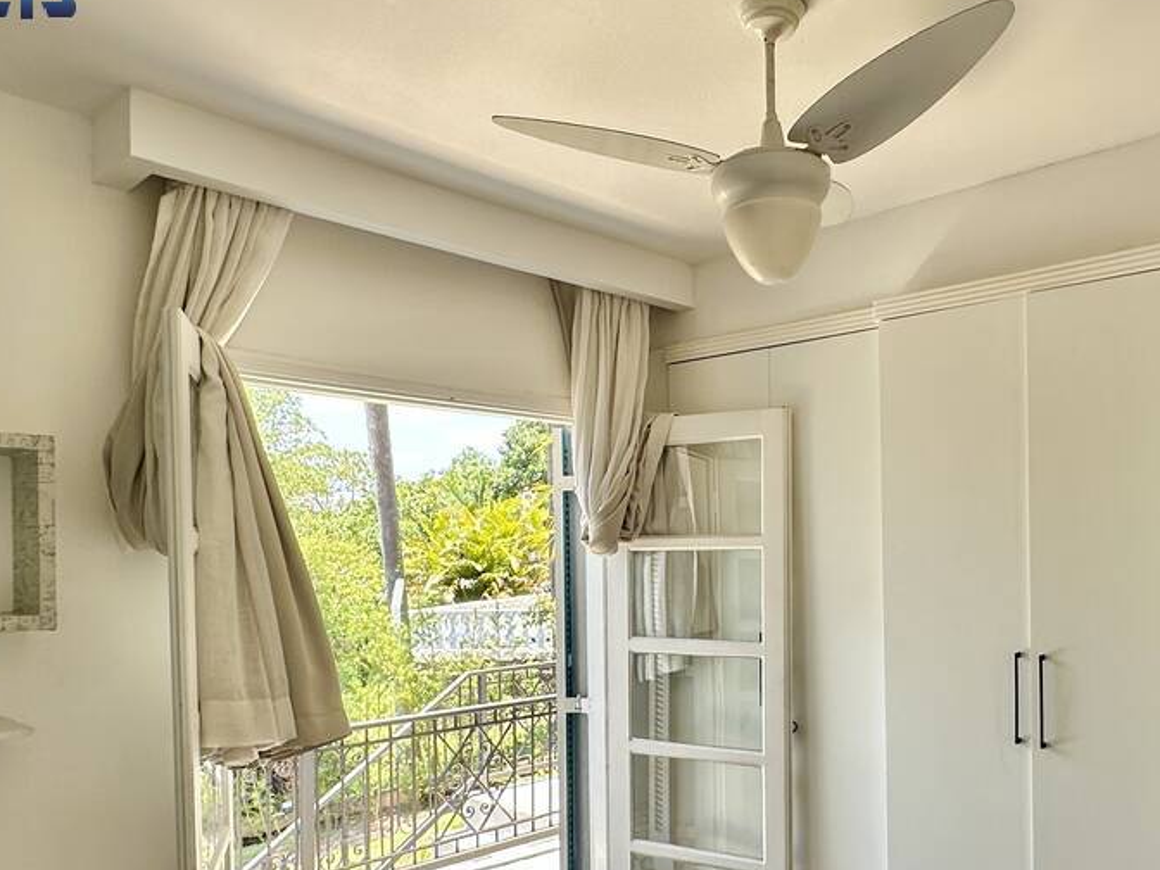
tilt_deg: -1.4
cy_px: 575
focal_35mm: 30
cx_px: 699
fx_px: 1005
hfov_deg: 59.4
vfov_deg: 46.1
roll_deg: +0.7
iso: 40
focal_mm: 2.22
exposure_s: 1/205
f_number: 2.2
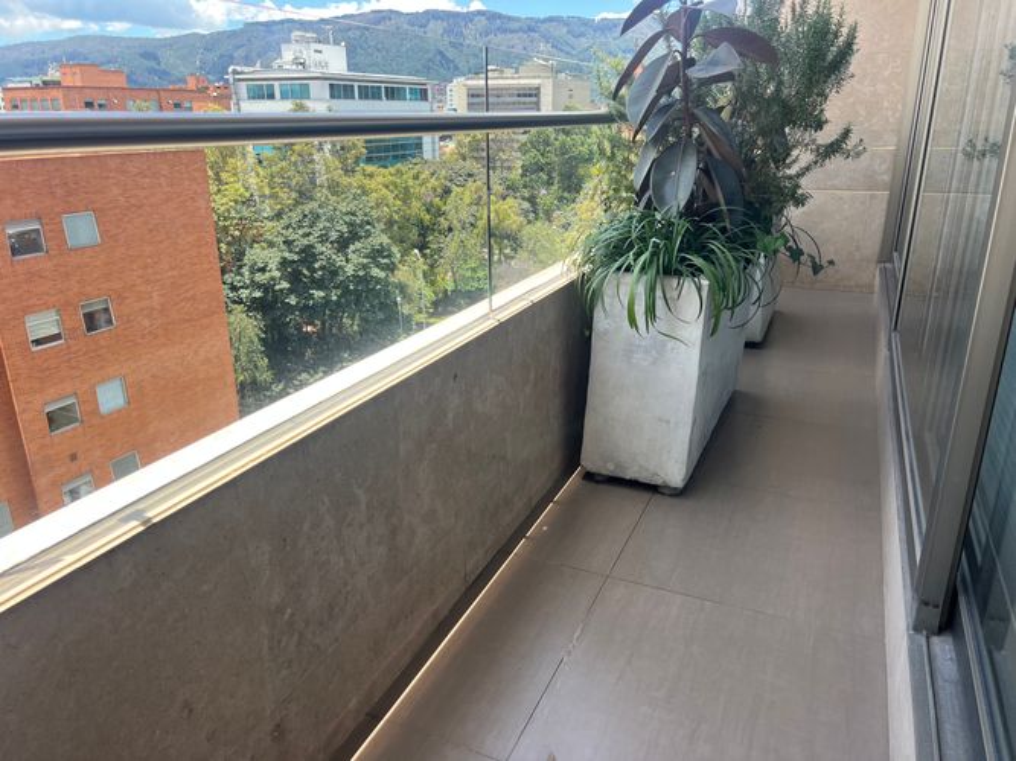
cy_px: 380
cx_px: 508
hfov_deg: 67.3
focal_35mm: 26
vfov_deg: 53.0
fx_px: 763
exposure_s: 1/504
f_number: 1.5
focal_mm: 5.7
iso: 50
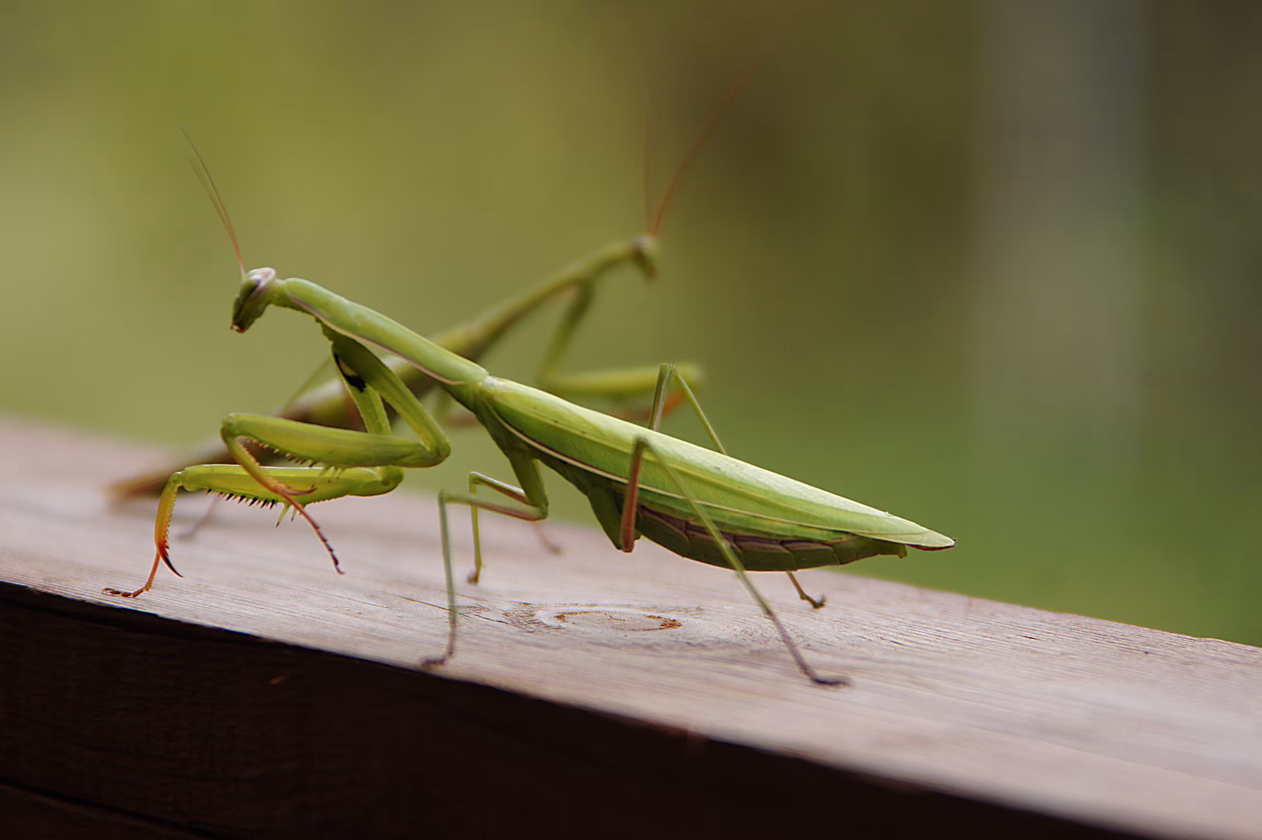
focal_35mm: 225
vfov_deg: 6.1
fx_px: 7883
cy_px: 420
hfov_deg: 9.2
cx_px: 631
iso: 200
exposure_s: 1/250
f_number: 5.6
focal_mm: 150
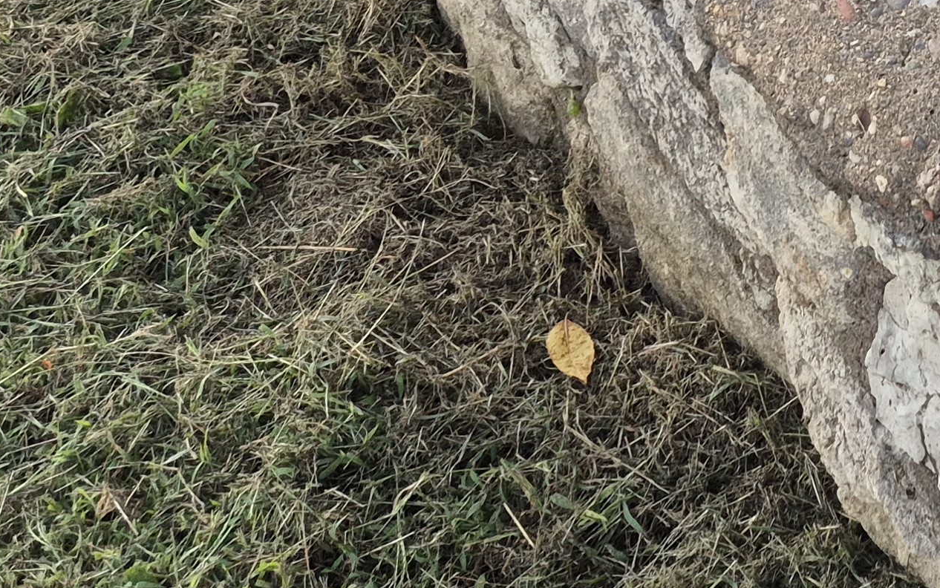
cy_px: -453
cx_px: 1358
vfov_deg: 14.9
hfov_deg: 22.6
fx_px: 1973
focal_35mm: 77
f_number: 1.8
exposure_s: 1/180
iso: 125
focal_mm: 5.4
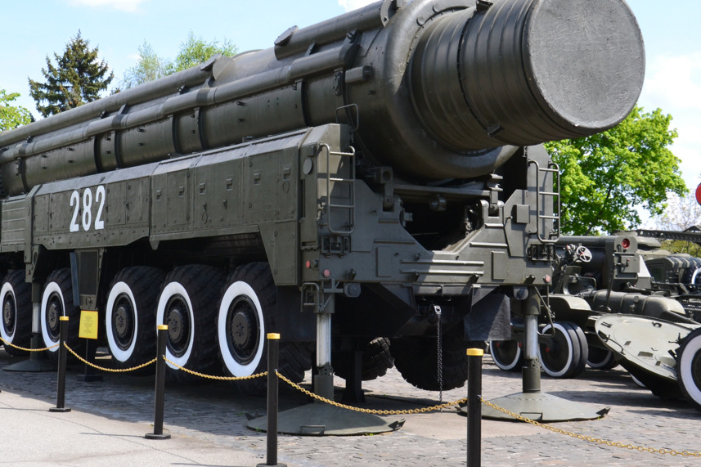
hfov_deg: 31.7
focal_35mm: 63
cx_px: 259
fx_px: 1226
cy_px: 183
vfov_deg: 21.5
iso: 400
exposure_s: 1/320
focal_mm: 30
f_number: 10
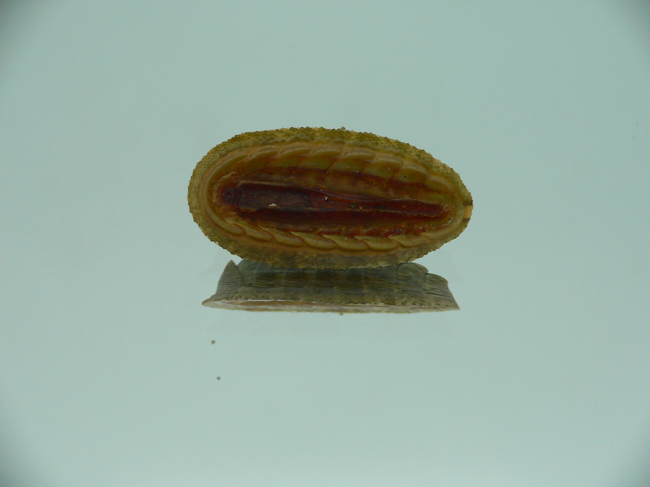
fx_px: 657
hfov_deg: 52.6
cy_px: 244
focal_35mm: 35
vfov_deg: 40.7
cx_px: 325
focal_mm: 4.6
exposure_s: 1/60
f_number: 2.8
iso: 100
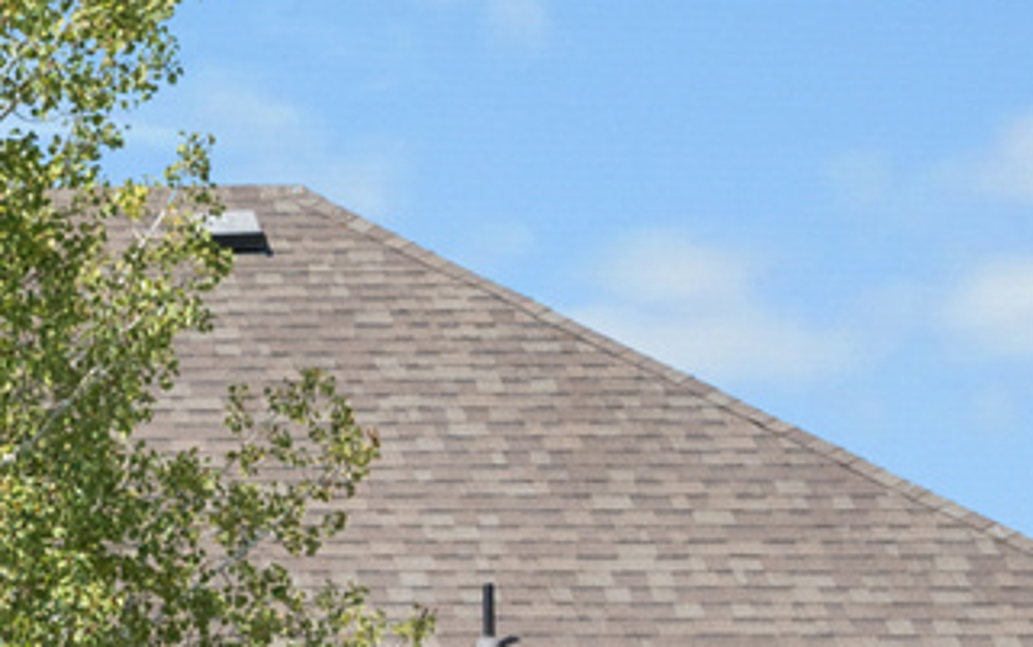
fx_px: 5493
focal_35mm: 195
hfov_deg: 10.0
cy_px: 1122
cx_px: -1004
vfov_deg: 6.6
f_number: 8
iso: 800
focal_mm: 30
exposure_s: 1/800
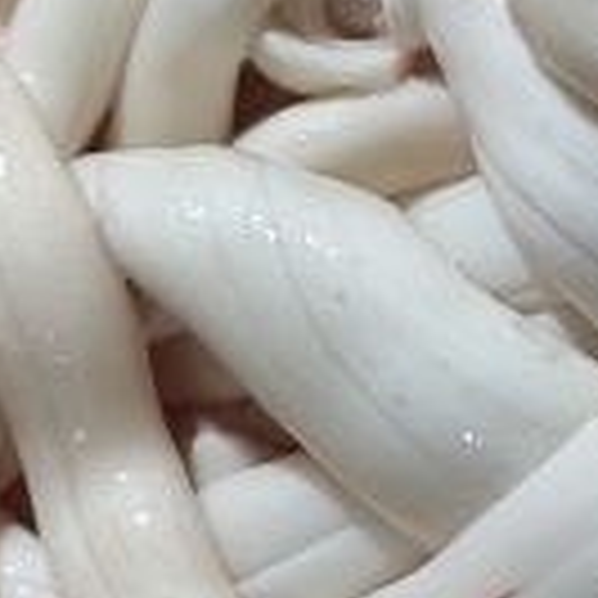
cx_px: 701
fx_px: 3186
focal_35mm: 163
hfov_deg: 10.6
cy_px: 339
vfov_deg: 10.7
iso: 352
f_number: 1.88
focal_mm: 5.6
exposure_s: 1/100
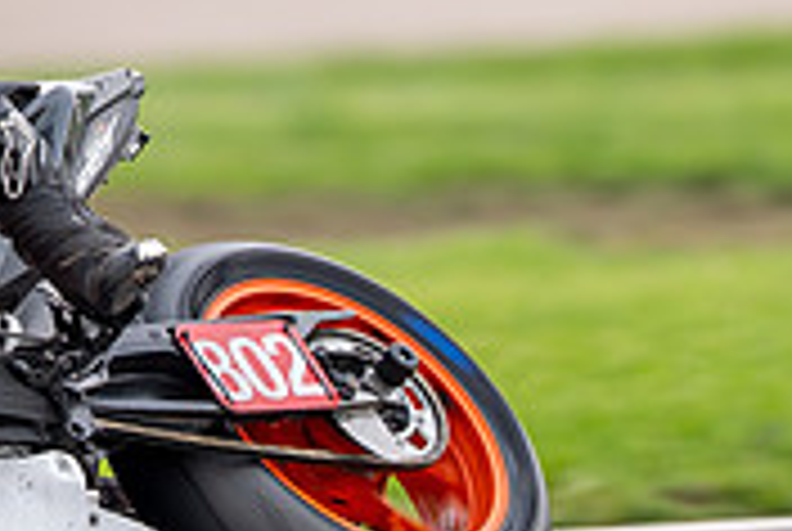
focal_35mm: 2177
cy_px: -34
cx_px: 36
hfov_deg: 0.9
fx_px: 47974
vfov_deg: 0.6
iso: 160
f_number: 4.5
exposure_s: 1/500
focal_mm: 600
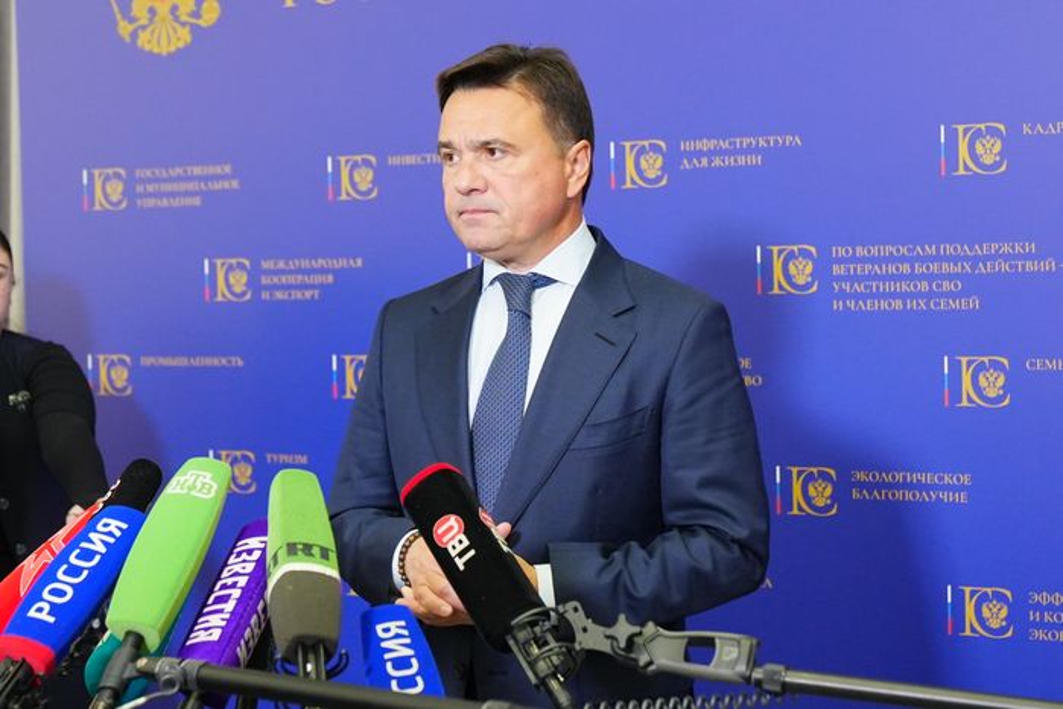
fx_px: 2126
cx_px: 532
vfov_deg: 18.9
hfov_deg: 28.1
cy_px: 354
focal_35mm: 72
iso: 3200
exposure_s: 1/125
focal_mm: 48
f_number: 4
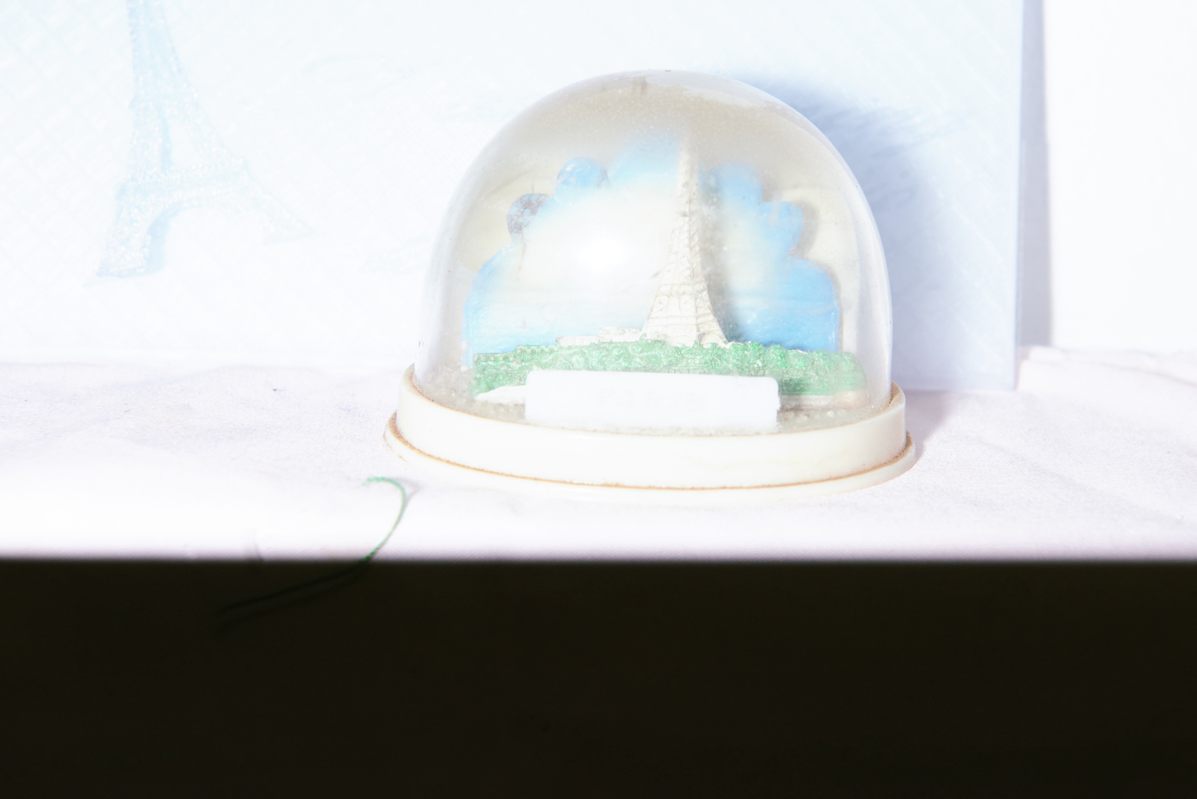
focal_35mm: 83
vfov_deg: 16.5
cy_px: 326
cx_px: 676
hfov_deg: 24.4
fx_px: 2760
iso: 400
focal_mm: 62
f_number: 9
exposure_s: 1/320
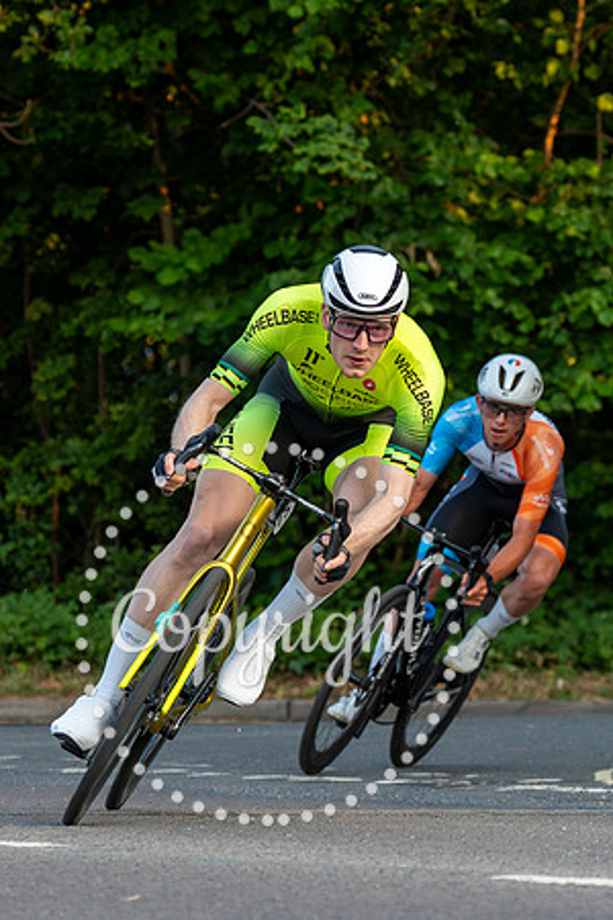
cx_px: 344
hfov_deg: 5.9
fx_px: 5996
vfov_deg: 8.8
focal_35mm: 235
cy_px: 369
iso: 1000
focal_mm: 96
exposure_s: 1/800
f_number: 3.5
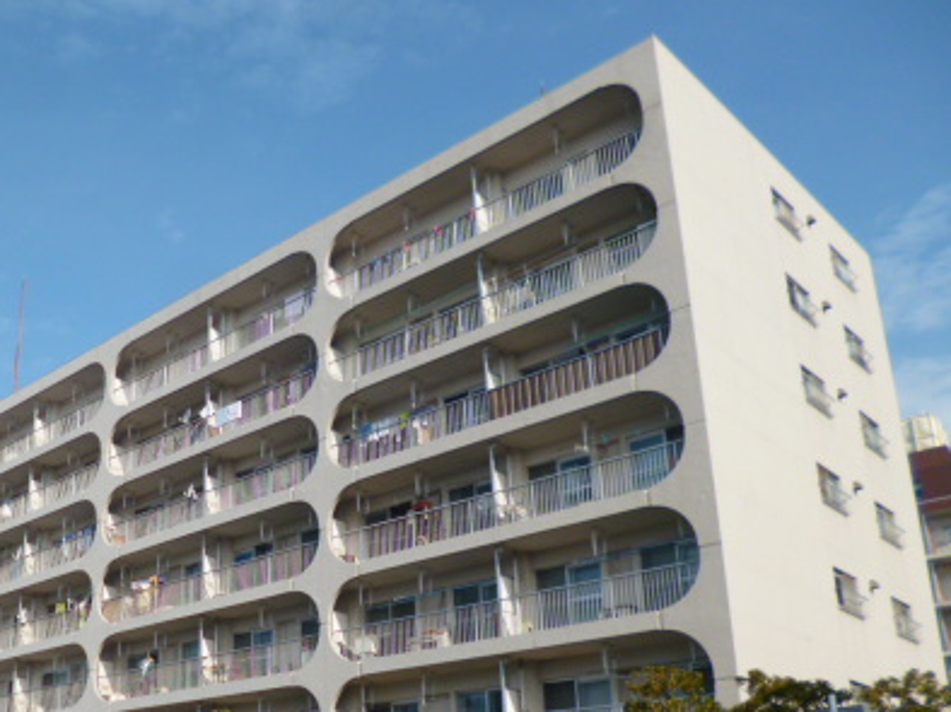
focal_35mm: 39
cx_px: 217
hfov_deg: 45.9
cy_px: 507
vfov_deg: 36.2
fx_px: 1071
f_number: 9
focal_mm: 4.3
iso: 100
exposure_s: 1/160
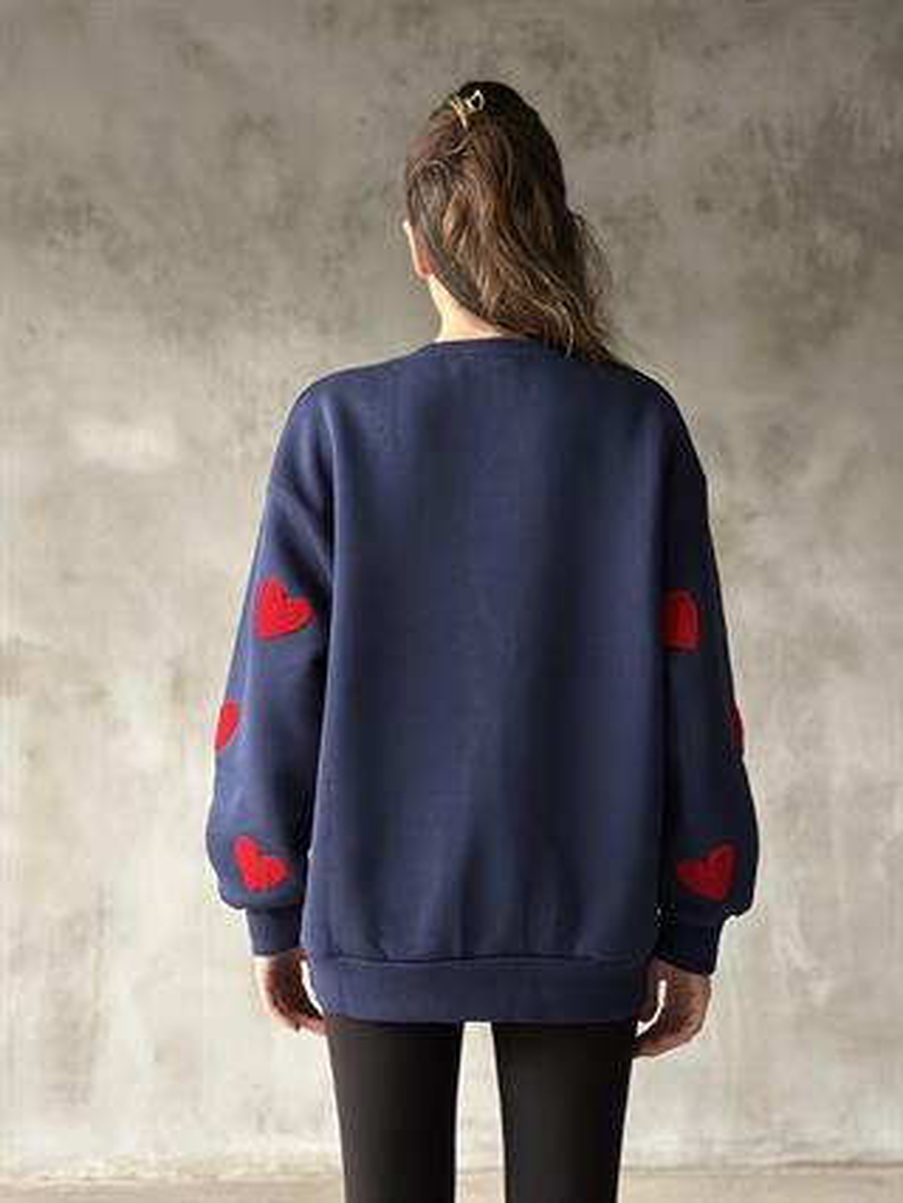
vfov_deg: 39.6
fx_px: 1668
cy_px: 602
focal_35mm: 48
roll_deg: -0.6
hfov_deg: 30.3
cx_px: 452
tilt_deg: +2.2
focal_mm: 6.86
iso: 500
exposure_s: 1/40
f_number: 1.78
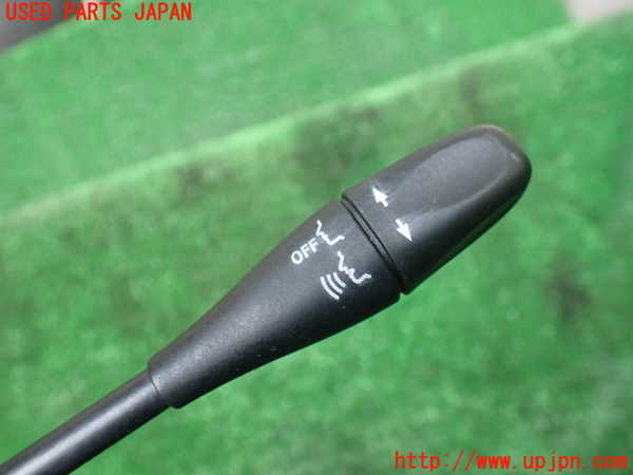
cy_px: 238
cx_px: 316
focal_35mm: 30
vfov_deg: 46.8
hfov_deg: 60.0
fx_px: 549
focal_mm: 5.4
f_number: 2.3
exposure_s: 1/125
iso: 400
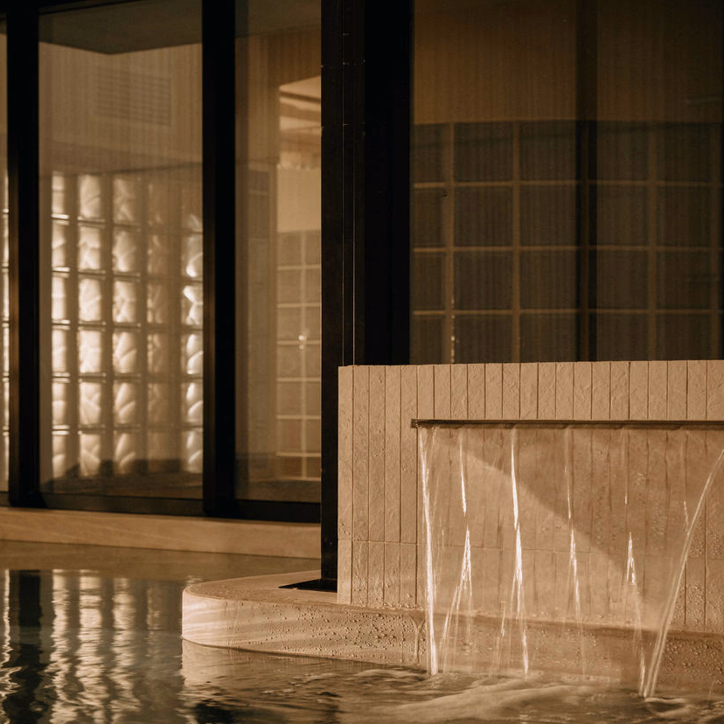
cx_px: 365
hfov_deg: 21.1
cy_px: 429
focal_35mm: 82
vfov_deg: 21.1
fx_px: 1940
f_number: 4.5
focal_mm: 52
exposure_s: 1/20
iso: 100
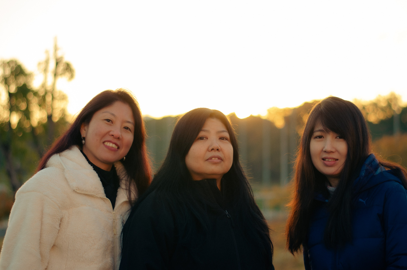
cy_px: 135
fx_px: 846
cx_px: 204
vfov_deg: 18.1
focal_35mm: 75
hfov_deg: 27.0
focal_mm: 50
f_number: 1.8
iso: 100
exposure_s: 1/500
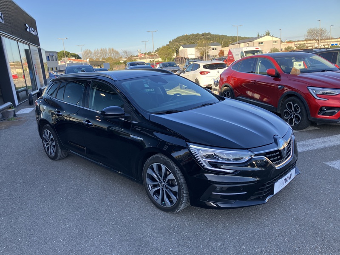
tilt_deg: -12.9
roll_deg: +5.5
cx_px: 170
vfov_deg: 49.7
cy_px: 128
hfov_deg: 63.4
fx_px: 275
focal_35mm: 28
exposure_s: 1/362
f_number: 1.8
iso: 32
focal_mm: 3.99
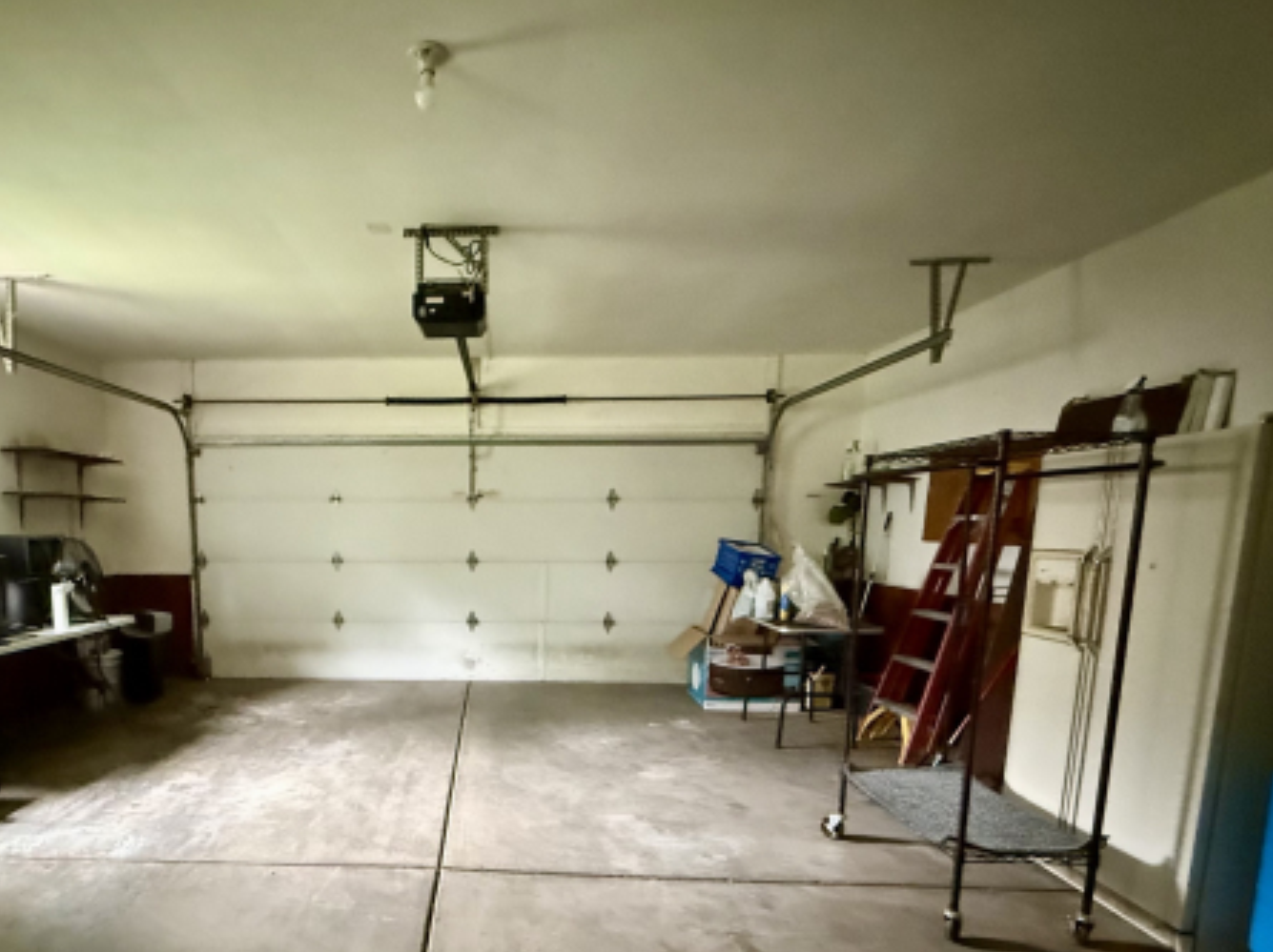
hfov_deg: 77.4
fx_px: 772
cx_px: 465
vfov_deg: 61.8
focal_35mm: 21
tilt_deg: -8.3
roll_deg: -0.7
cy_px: 635
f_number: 2.2
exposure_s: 1/42
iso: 1250
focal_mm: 2.22
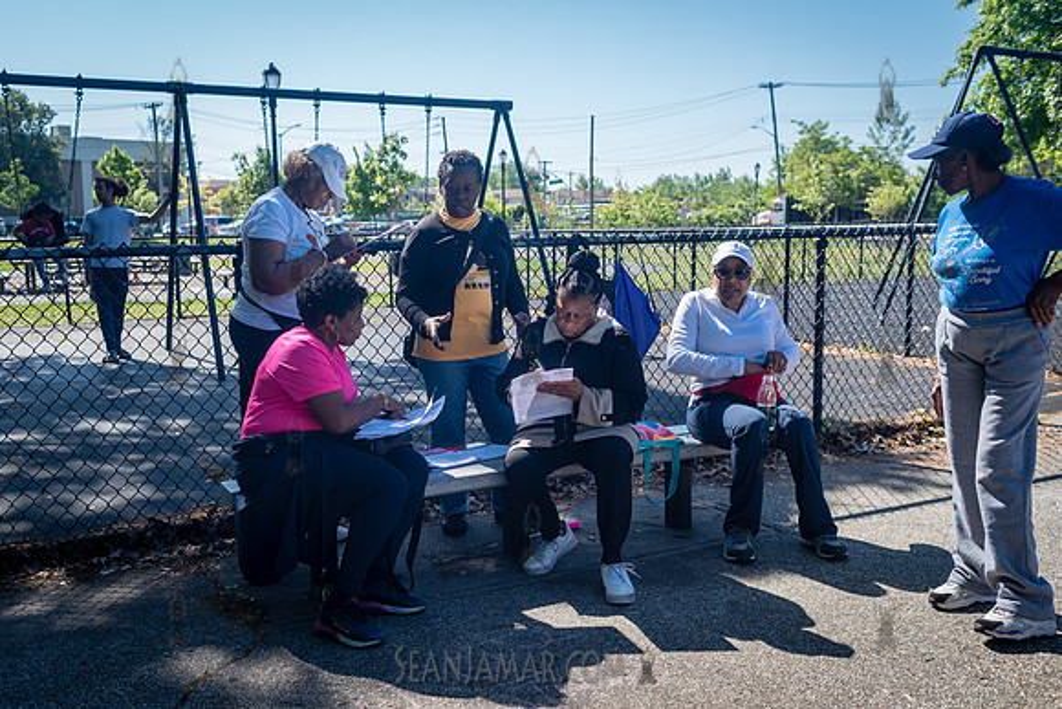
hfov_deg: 54.4
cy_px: 354
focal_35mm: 35
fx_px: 1033
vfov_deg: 37.9
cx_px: 531
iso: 200
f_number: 4.5
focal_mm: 35
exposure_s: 1/640
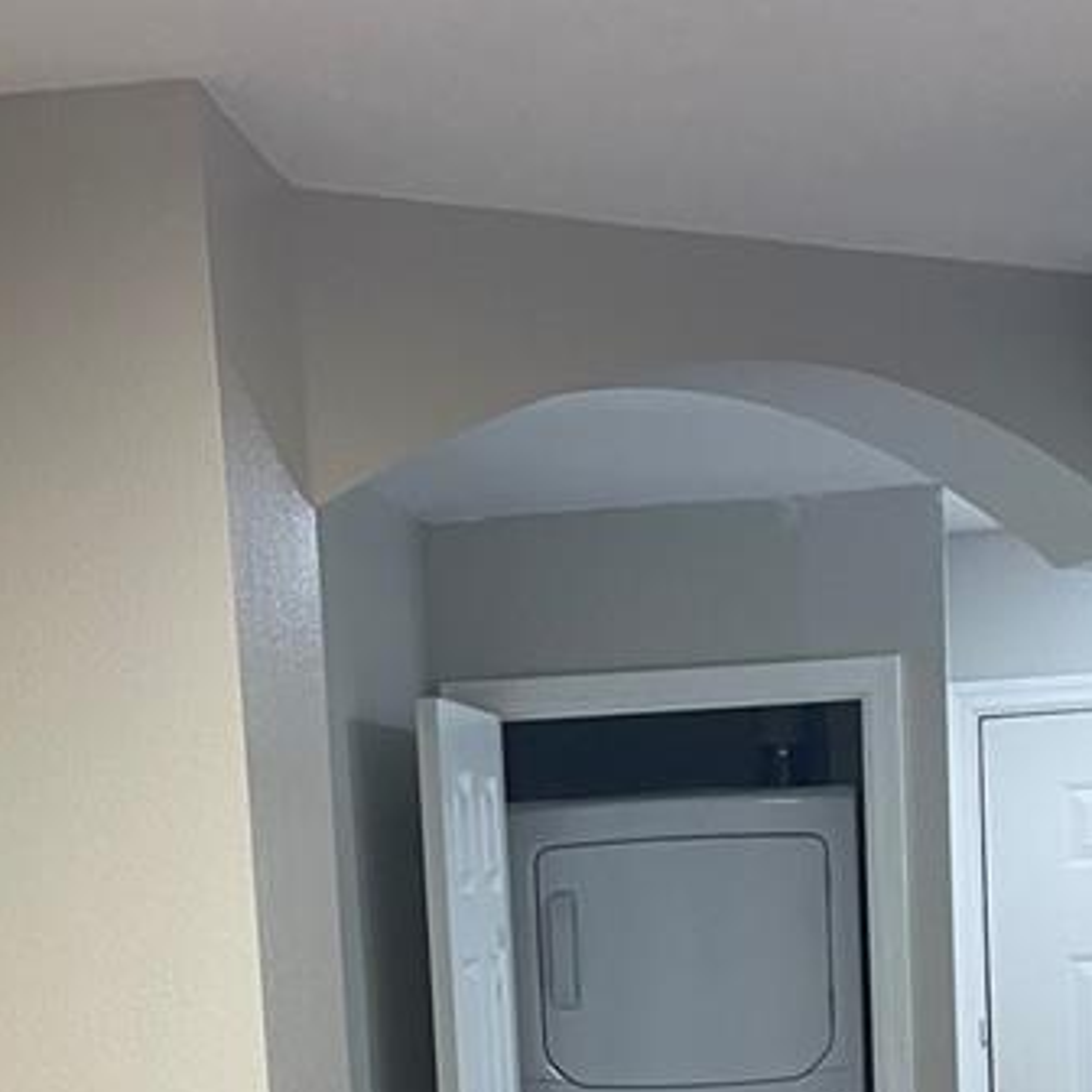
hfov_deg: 21.1
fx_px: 2927
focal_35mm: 82
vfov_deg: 19.9
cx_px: 543
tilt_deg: -7.5
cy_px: 1297
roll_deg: +2.8
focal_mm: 4.2
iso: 80
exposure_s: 1/60
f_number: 1.6
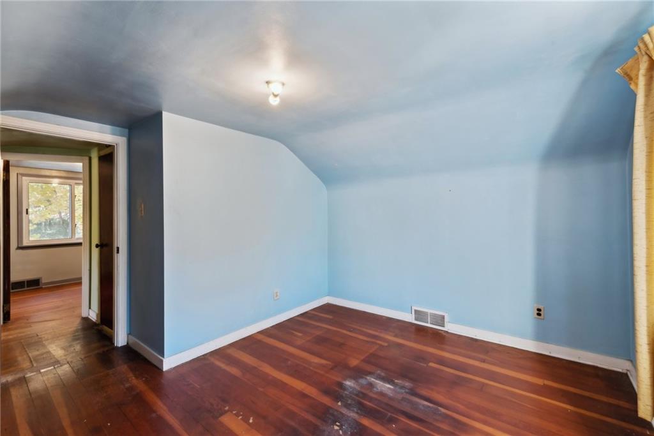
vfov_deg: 81.2
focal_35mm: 14
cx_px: 327
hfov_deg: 104.2
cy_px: 218
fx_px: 254
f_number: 11
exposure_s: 1/5
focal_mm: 14
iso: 50
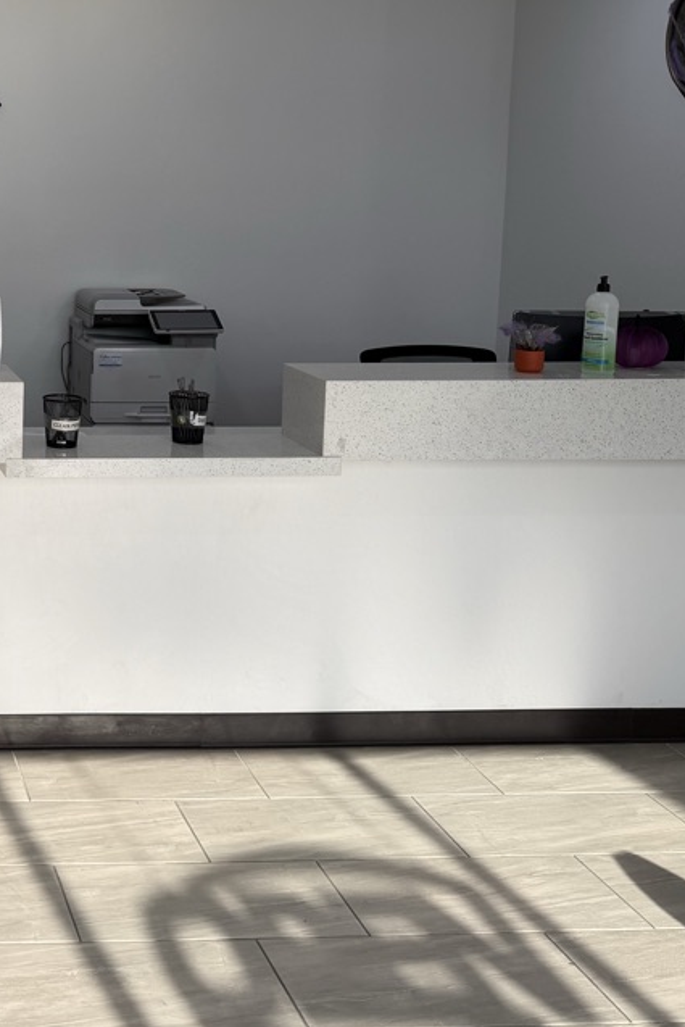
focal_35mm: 47
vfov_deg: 41.3
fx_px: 1341
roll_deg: +0.3
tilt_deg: -7.3
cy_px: 339
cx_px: -148
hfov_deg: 25.6
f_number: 1.78
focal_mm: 6.76
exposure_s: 1/514
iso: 80
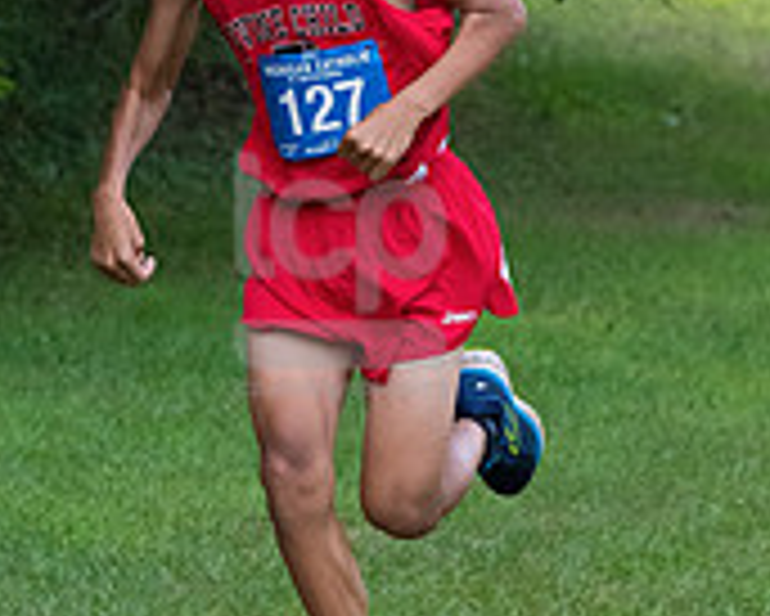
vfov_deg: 4.1
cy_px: 274
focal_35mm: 377
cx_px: 340
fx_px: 8596
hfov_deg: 5.1
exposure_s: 1/1600
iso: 3200
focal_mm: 102
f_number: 5
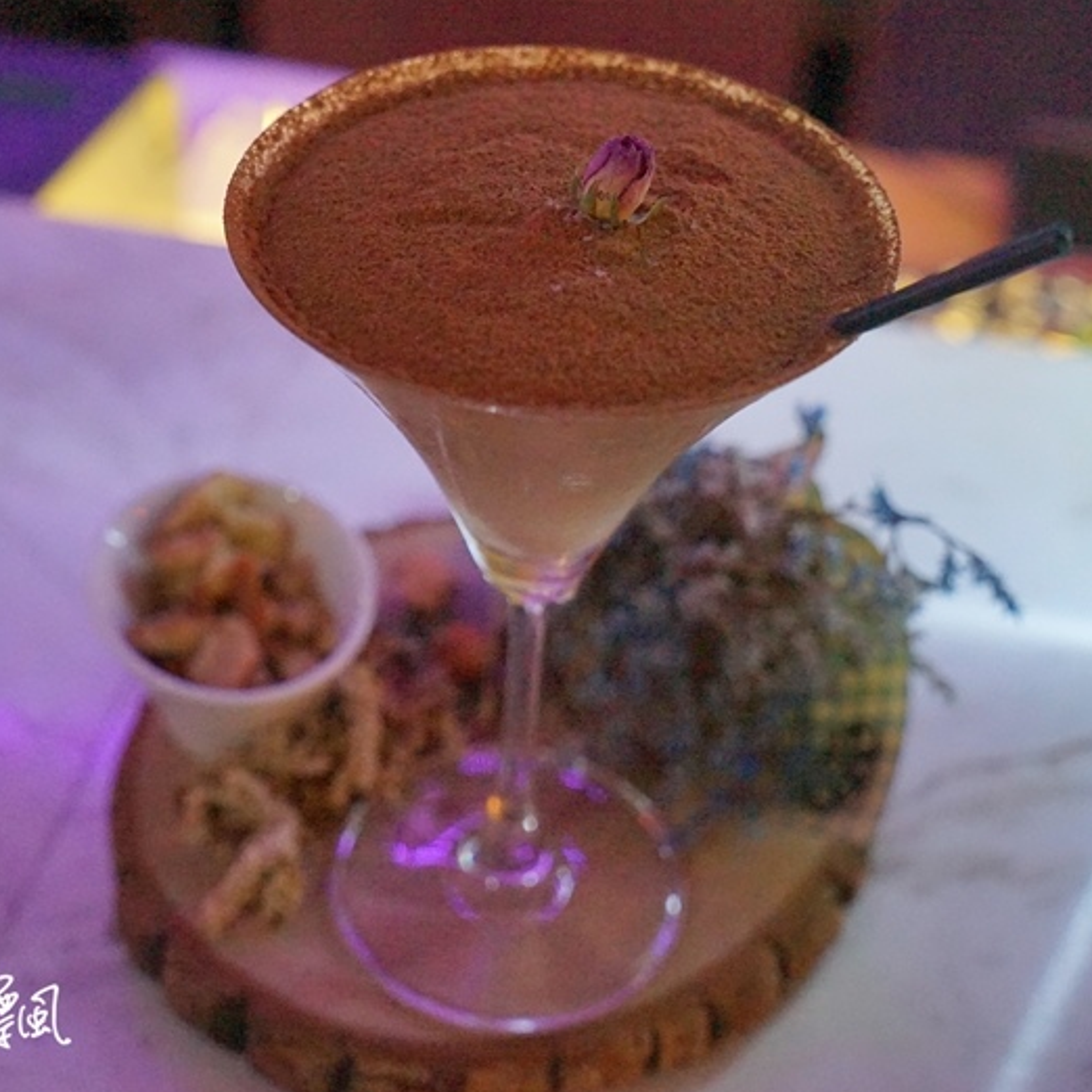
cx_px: 423
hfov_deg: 30.5
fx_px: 1999
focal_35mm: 56
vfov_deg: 30.6
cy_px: 543
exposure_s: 1/30
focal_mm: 43
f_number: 4
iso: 6400
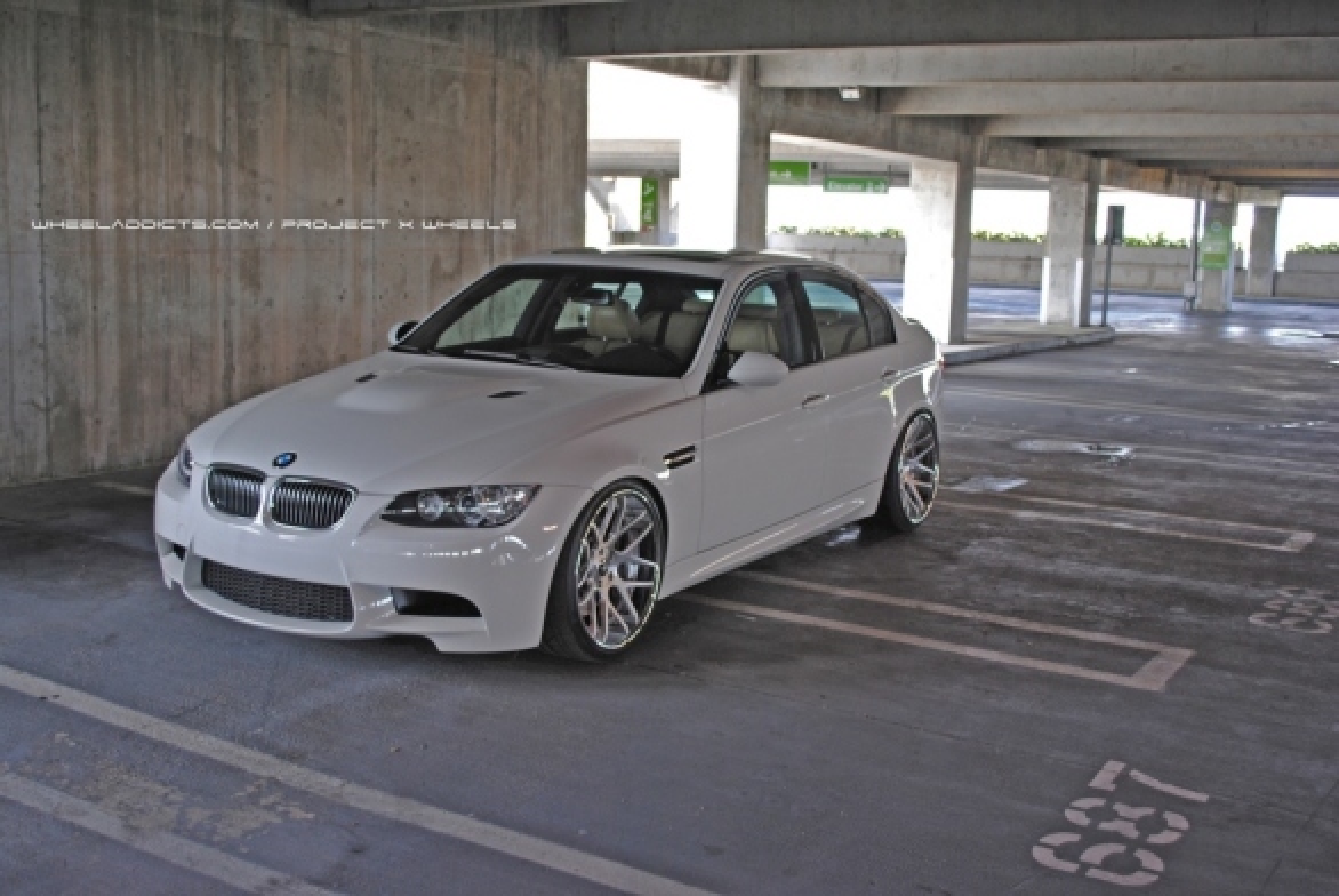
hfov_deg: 49.5
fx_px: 1452
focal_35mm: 39
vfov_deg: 34.3
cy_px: 448
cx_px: 670
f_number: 4.2
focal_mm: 26
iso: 200
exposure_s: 1/40
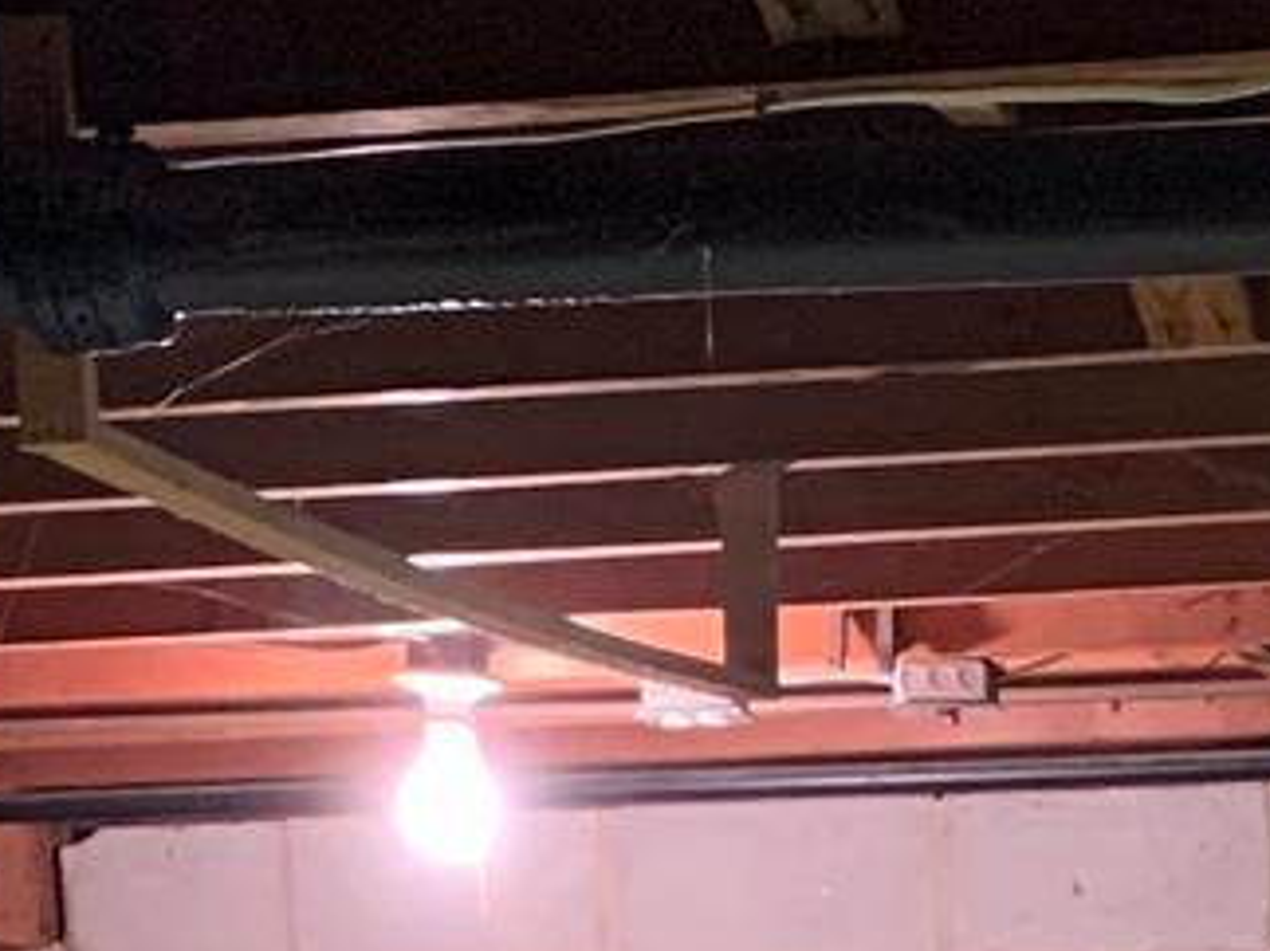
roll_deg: +1.7
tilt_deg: -9.2
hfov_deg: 11.7
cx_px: 1577
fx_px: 6051
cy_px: 2566
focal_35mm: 165
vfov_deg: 8.0
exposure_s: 1/60
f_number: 1.8
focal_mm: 4.25
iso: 250
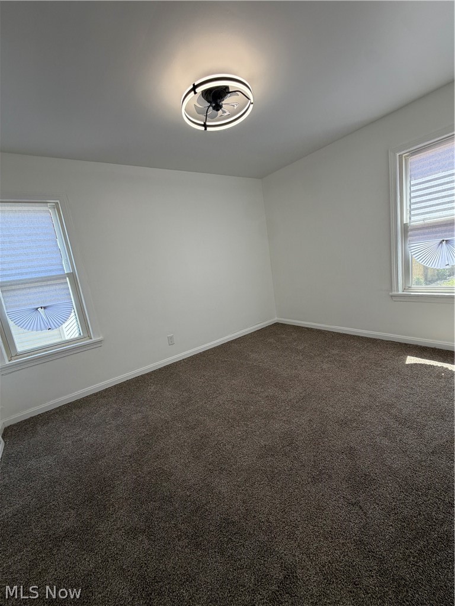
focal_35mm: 14
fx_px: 245
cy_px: 303
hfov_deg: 85.7
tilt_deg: -9.8
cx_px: 228
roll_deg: +8.4
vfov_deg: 102.1
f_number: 2.2
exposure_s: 1/120
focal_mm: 2.22
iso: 64
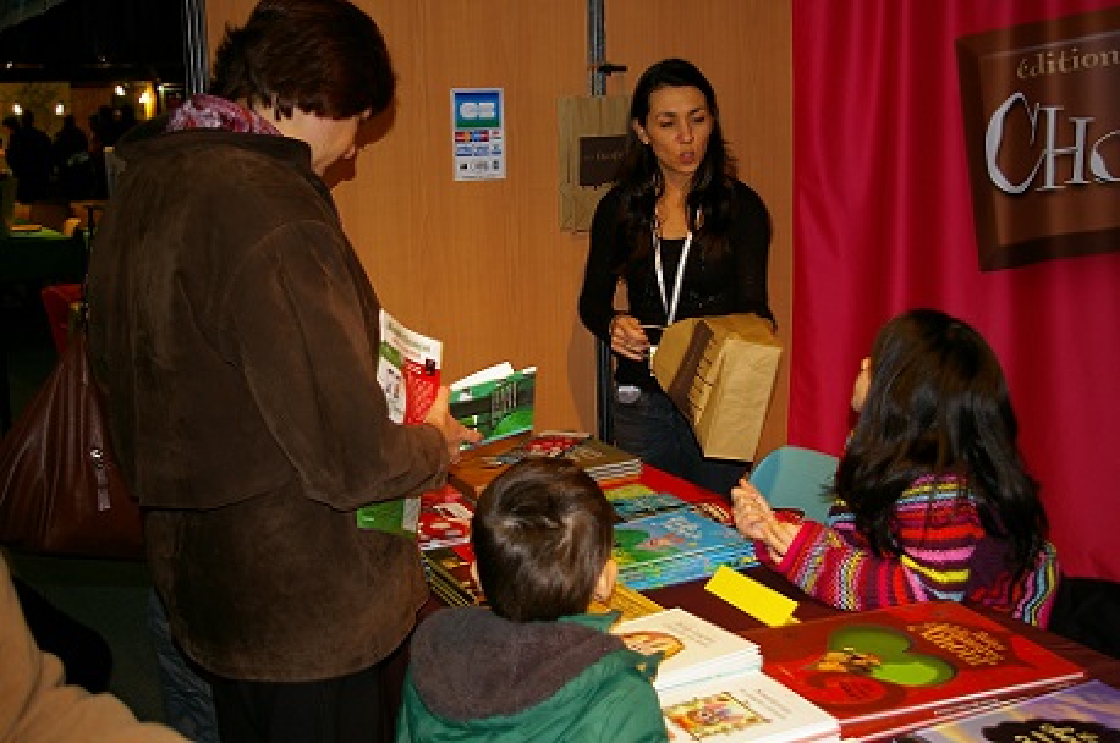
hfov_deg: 46.5
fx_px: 1305
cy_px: 372
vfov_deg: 31.8
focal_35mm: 42
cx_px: 560
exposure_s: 1/45
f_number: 4
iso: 200
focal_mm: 28
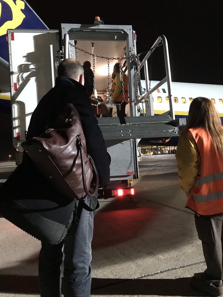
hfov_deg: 49.7
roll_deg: +3.4
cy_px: 148
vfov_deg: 63.4
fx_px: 241
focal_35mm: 28
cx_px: 112
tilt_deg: +3.0
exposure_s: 1/6
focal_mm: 3.99
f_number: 1.8
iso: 100
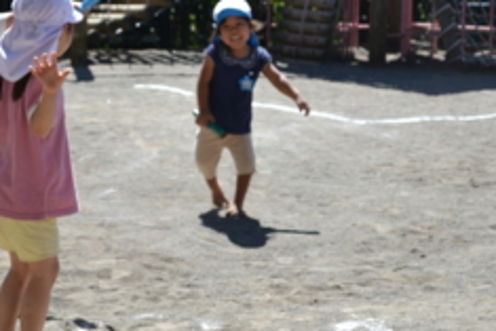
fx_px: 1583
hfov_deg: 17.7
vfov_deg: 11.9
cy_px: 56
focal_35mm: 115
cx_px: 156
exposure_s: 1/160
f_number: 6.3
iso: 100
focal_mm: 45
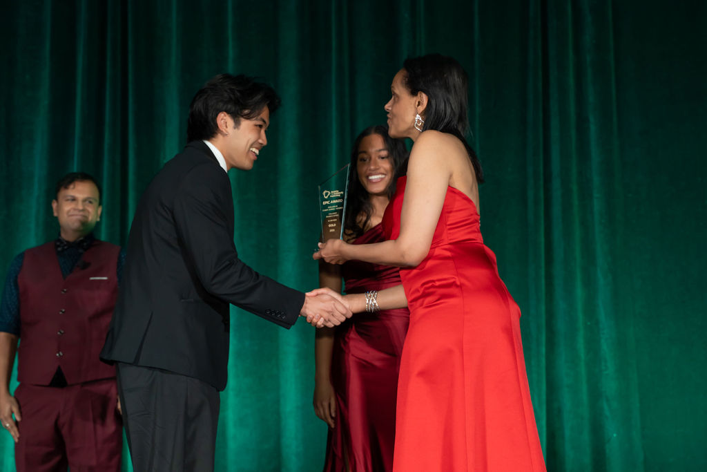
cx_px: 354
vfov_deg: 20.9
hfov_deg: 31.0
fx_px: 1277
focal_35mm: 65
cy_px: 236
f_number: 5.6
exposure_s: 1/200
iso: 3200
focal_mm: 65
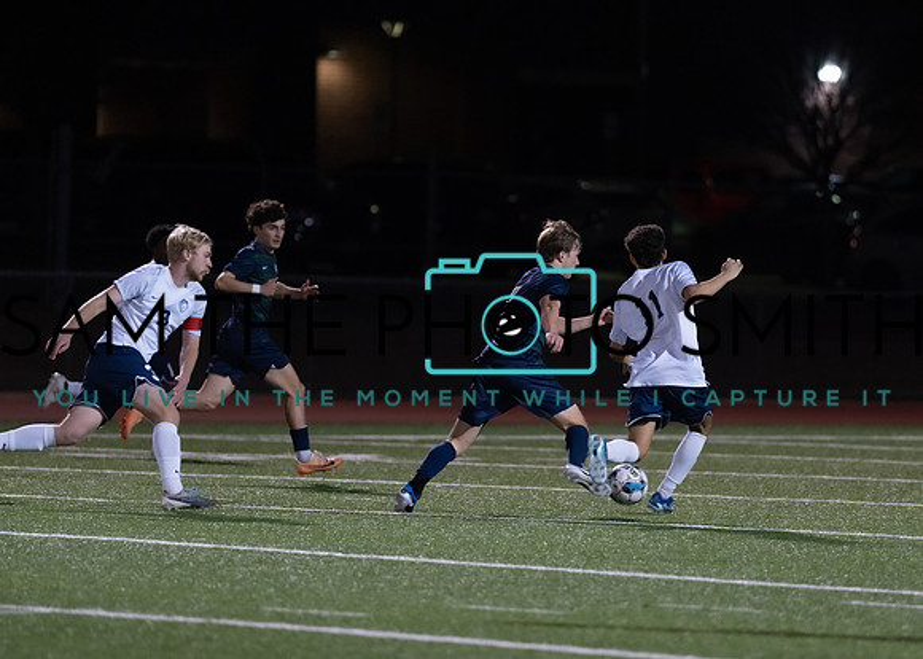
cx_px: 547
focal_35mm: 334
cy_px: 303
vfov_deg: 4.3
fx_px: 8743
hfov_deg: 6.0
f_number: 2.8
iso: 2500
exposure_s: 1/1000
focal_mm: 200
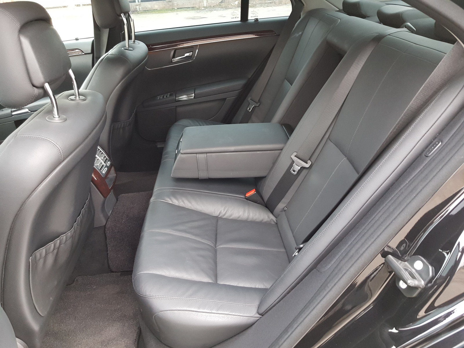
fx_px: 349
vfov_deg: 53.1
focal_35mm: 26
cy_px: 174
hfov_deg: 67.3
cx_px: 232
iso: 200
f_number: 1.7
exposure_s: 1/13
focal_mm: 4.2
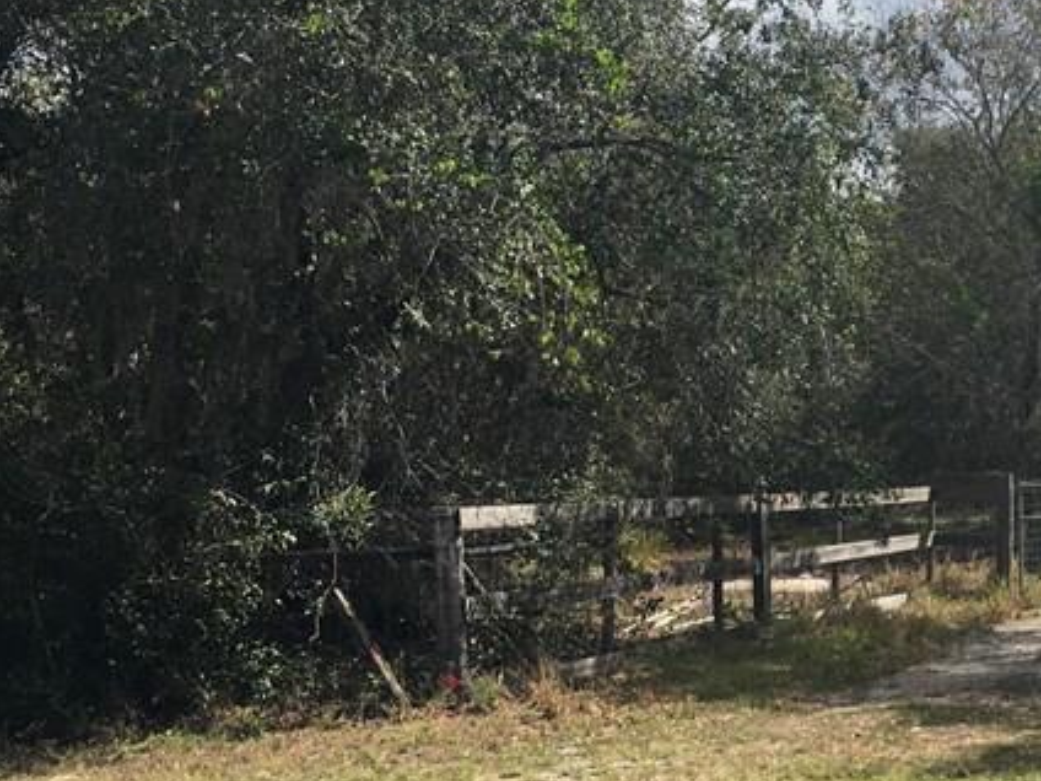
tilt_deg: -1.1
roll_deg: +0.8
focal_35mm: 70
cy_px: 481
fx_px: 2105
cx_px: 1048
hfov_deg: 26.3
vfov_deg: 21.0
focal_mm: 4.15
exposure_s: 1/1350
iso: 25
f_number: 2.2
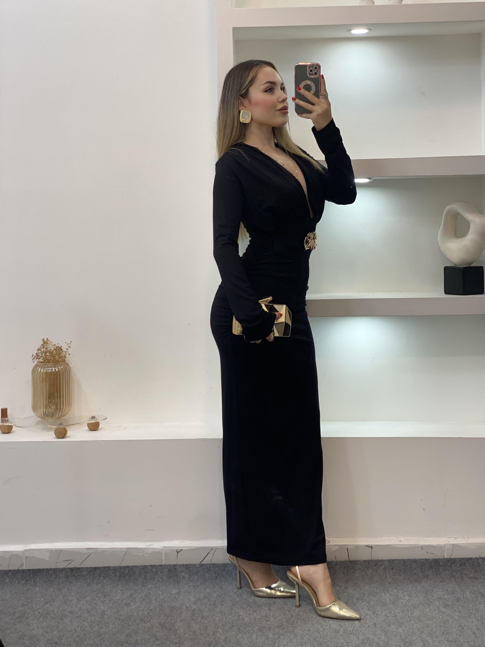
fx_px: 972
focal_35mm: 52
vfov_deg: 36.8
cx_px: 242
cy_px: 324
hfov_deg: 28.0
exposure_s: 1/100
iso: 80
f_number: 2
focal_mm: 6
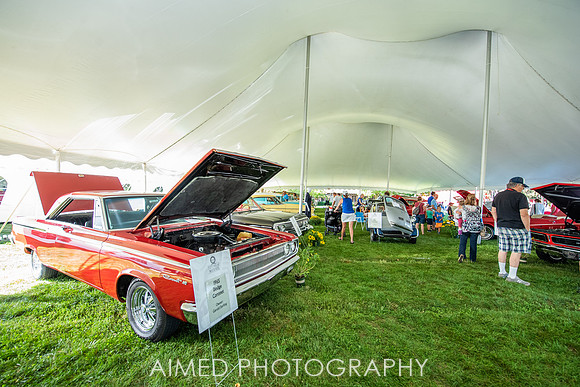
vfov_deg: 81.2
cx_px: 290
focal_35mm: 14
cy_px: 194
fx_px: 226
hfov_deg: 104.2
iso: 1000
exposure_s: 1/200
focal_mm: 14
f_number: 5
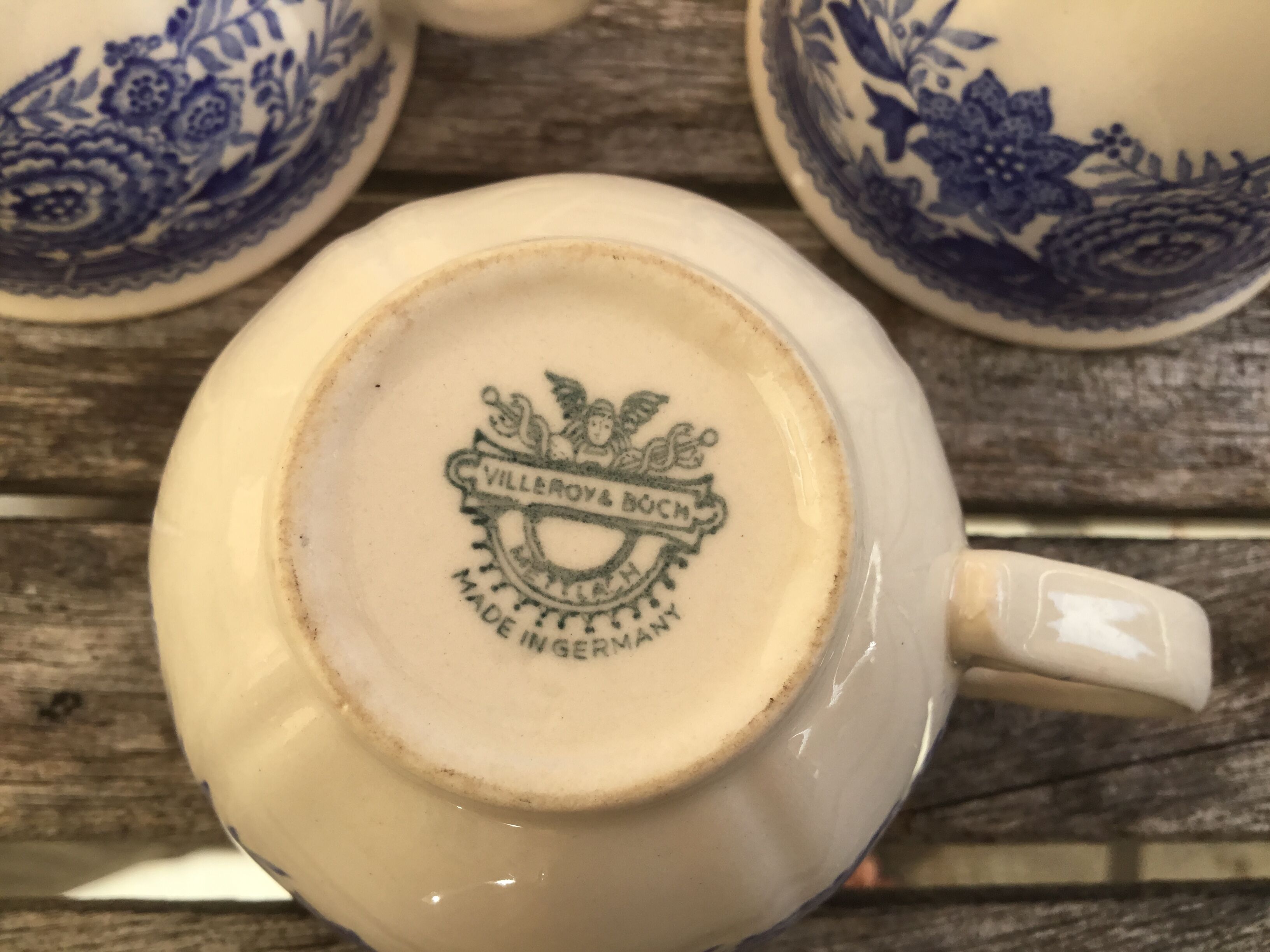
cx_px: 635
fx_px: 1137
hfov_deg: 58.4
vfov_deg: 45.4
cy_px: 476
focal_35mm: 31
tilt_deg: -80.1
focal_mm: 3.3
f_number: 2.4
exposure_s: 1/529
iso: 25
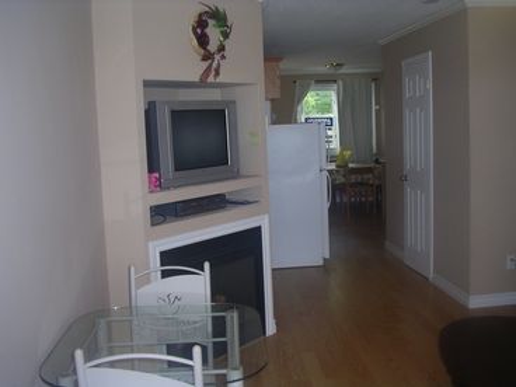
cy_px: 194
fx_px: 552
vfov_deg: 38.7
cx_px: 258
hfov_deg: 50.1
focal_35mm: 37
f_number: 2.8
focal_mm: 5.7
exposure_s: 1/60
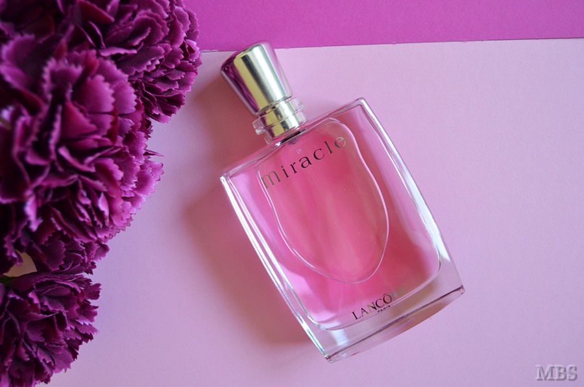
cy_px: 194
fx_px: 558
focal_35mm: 34
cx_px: 292
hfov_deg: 55.2
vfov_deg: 38.2
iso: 800
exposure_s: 1/60
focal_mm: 23
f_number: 4.5
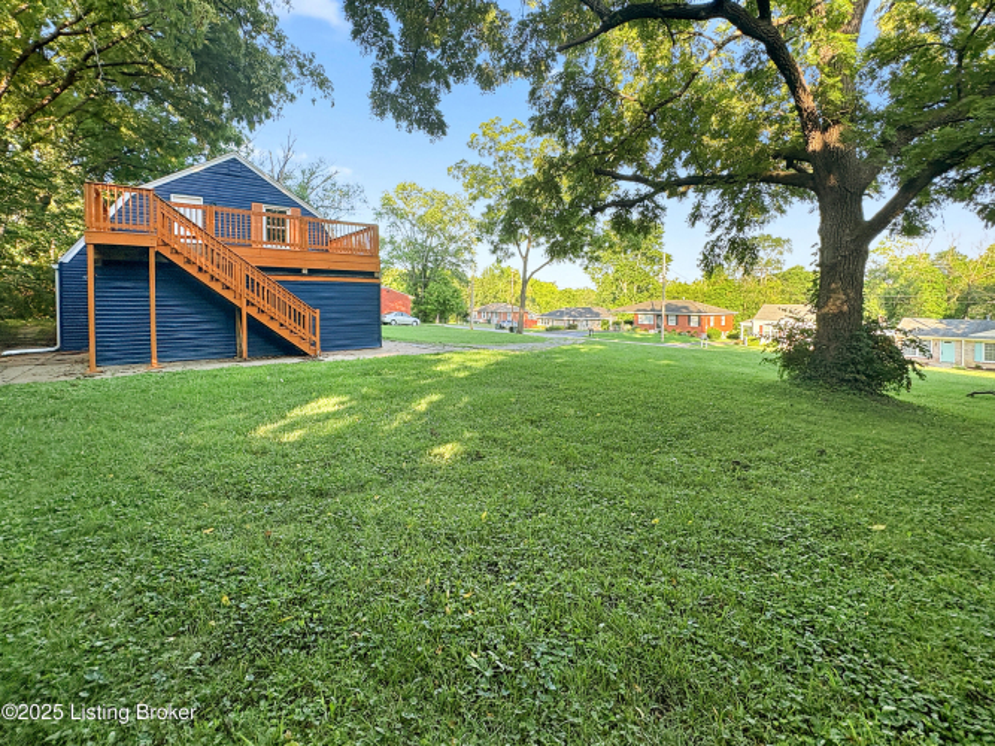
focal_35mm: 14
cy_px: 373
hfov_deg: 102.1
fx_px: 402
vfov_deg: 85.7
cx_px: 498
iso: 64
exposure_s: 1/180
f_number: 2.2
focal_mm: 2.22
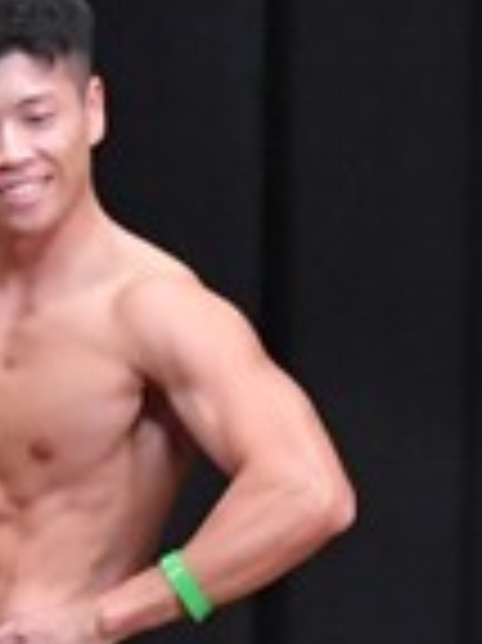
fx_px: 19560
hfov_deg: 1.4
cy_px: 685
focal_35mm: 1052
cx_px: 394
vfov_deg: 1.9
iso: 8000
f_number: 5.6
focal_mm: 135
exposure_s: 1/400
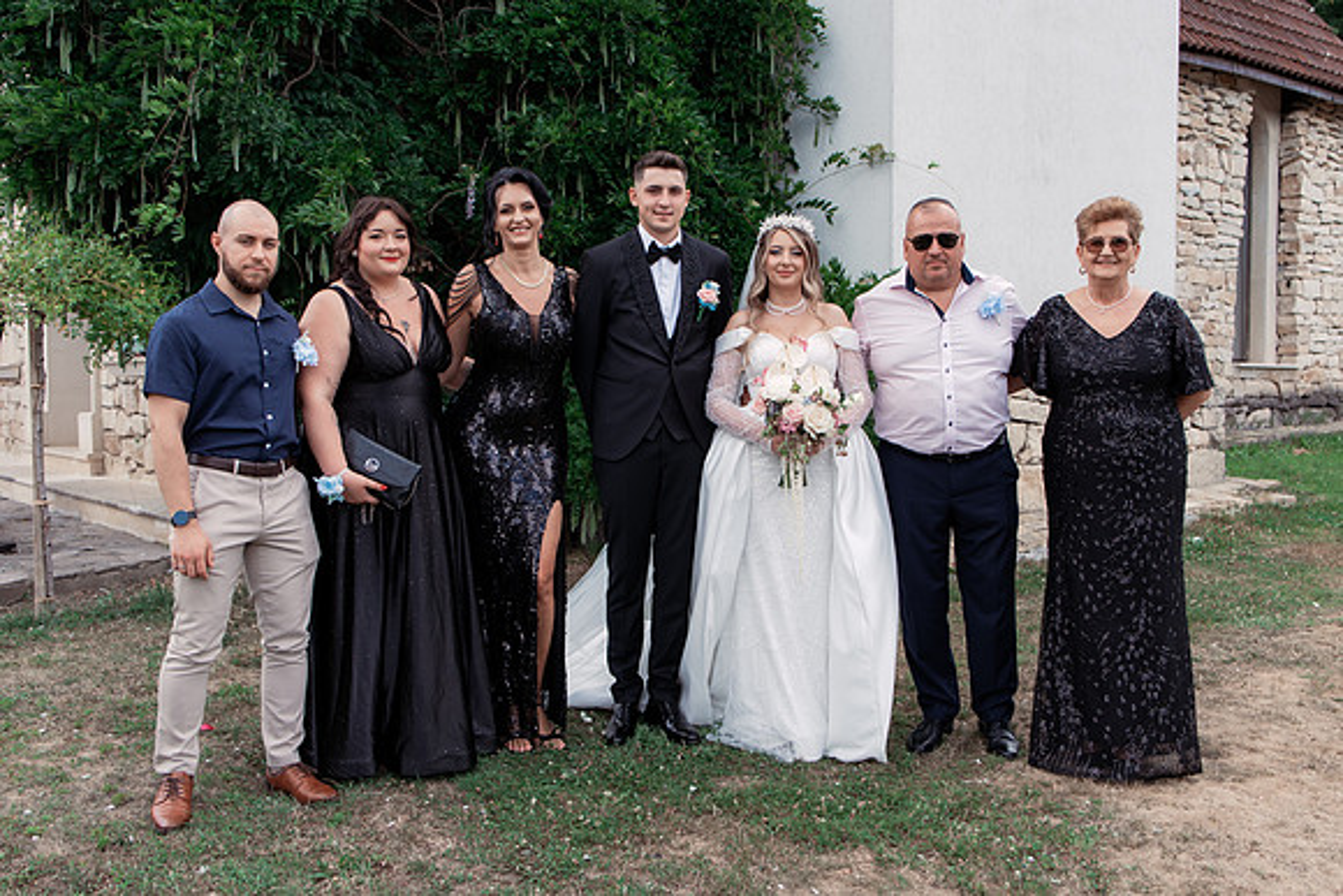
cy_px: 448
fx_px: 1306
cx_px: 672
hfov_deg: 54.4
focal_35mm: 35
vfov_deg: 37.9
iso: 160
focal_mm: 35
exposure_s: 1/400
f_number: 4
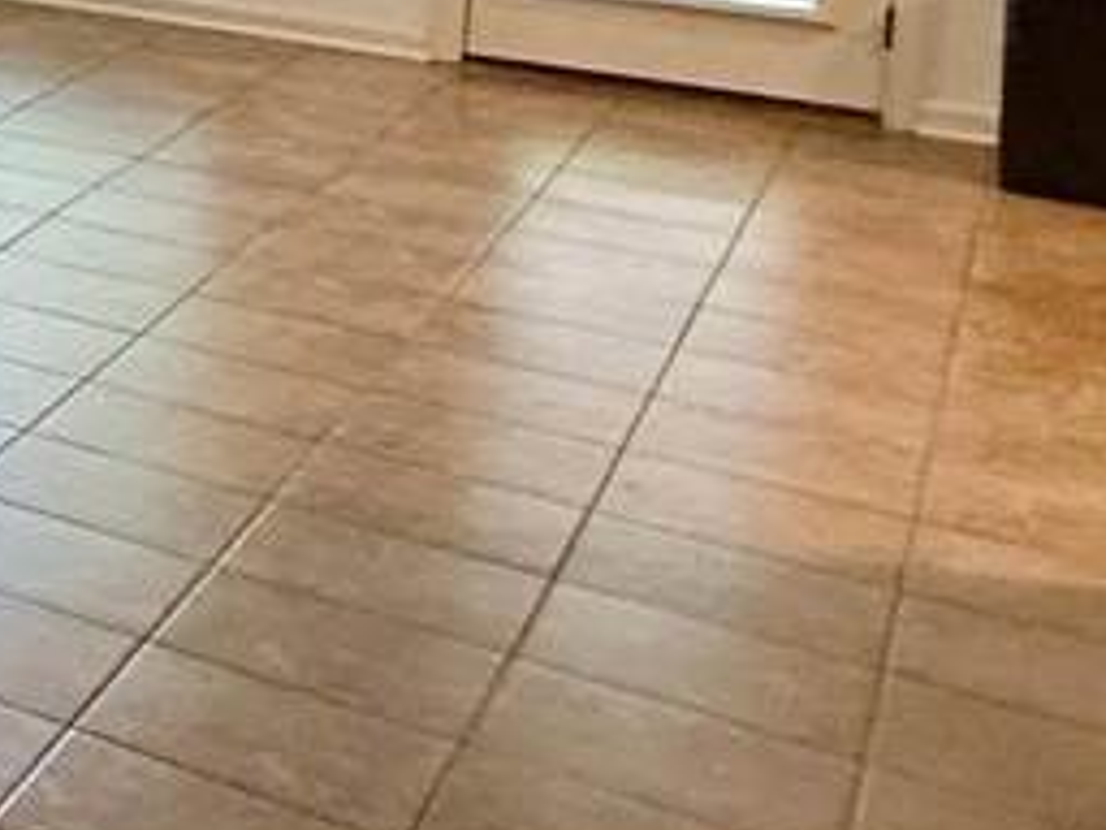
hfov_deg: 16.1
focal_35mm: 70
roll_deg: +0.2
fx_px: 2237
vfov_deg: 19.2
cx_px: -1413
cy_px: -285
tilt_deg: -5.8
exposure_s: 1/60
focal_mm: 2.22
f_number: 2.2
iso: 400
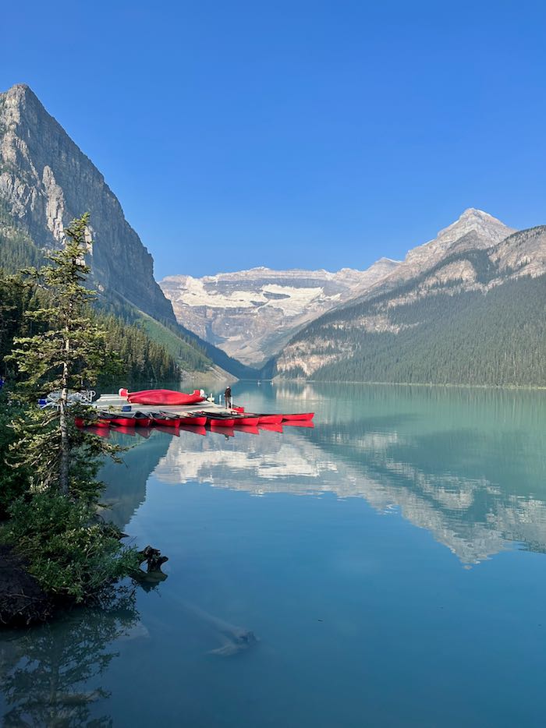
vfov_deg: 71.6
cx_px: 273
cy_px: 364
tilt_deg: -0.6
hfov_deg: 56.8
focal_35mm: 24
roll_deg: -1.5
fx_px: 505
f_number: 1.78
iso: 80
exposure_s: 1/2732
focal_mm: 6.86
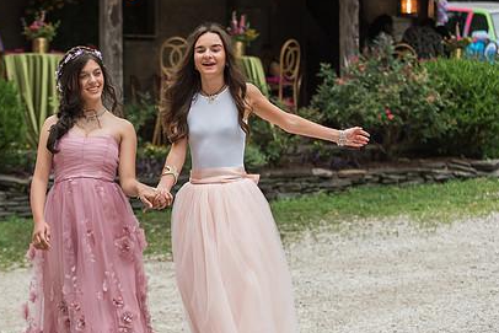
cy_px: 139
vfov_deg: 13.0
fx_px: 1456
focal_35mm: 105
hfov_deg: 19.4
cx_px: 145
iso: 640
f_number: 3.2
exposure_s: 1/2500
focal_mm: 70
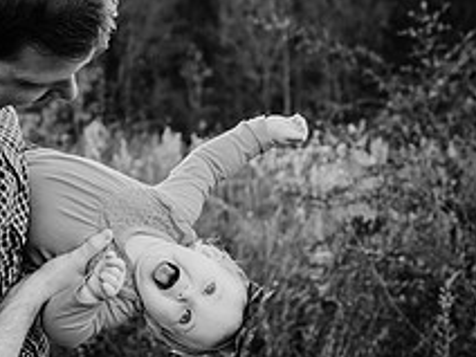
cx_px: 168
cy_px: 291
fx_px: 866
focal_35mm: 63
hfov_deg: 30.5
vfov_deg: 22.9
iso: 100
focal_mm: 24
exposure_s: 1/250
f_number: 2.8
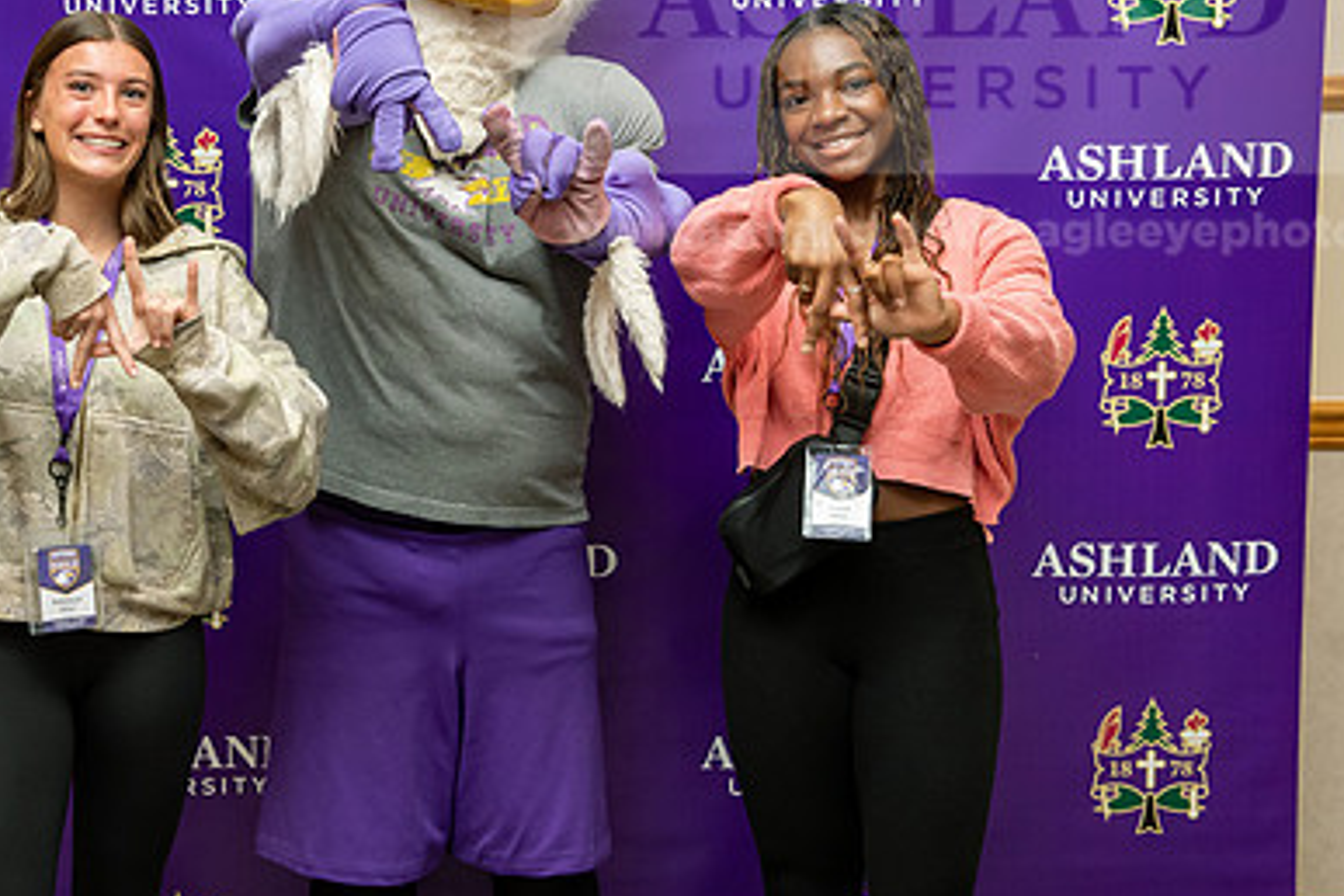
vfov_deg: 18.9
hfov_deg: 27.8
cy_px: 304
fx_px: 2688
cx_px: 406
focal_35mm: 72
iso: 800
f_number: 4.5
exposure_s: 1/160
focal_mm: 48
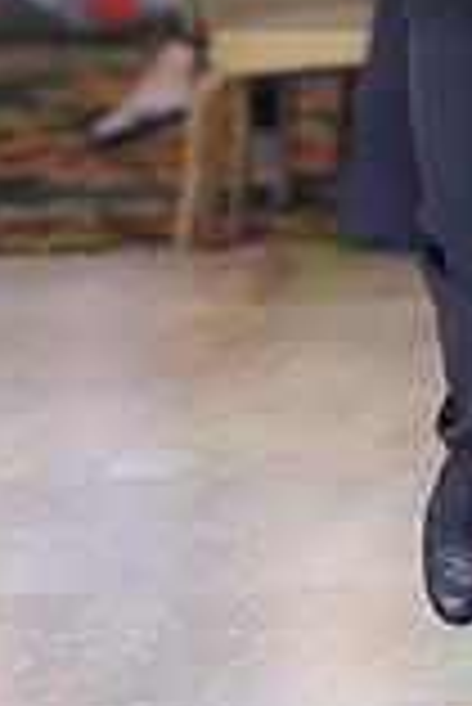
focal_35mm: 318
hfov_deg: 4.3
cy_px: -117
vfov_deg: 6.4
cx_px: 560
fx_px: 6240
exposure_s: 1/500
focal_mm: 86
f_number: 2
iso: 1000
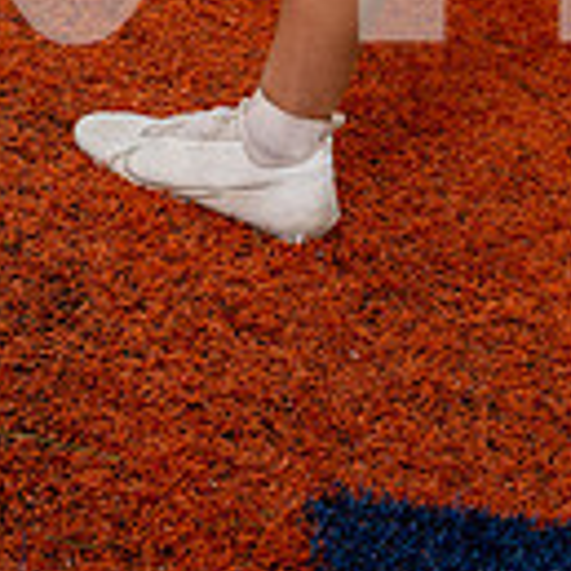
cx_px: 518
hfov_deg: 15.2
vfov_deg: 14.0
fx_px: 2109
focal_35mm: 113
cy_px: -403
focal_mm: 38
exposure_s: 1/250
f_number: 5.6
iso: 100
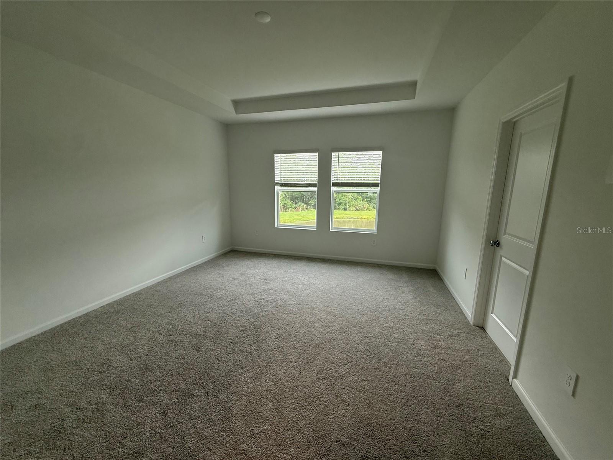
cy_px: 230
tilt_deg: -8.0
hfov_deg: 102.1
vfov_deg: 85.7
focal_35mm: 14
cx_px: 306
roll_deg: -0.2
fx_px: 248
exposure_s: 1/120
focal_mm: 2.22
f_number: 2.2
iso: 125
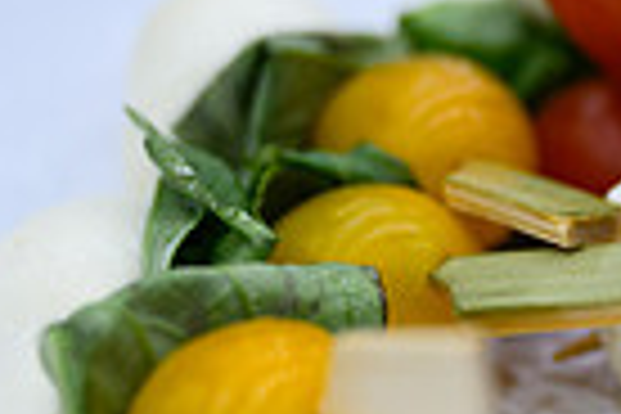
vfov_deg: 7.1
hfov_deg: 10.1
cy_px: 322
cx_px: 1066
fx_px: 3346
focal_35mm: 194
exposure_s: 1/250
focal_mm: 46
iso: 800
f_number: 2.8
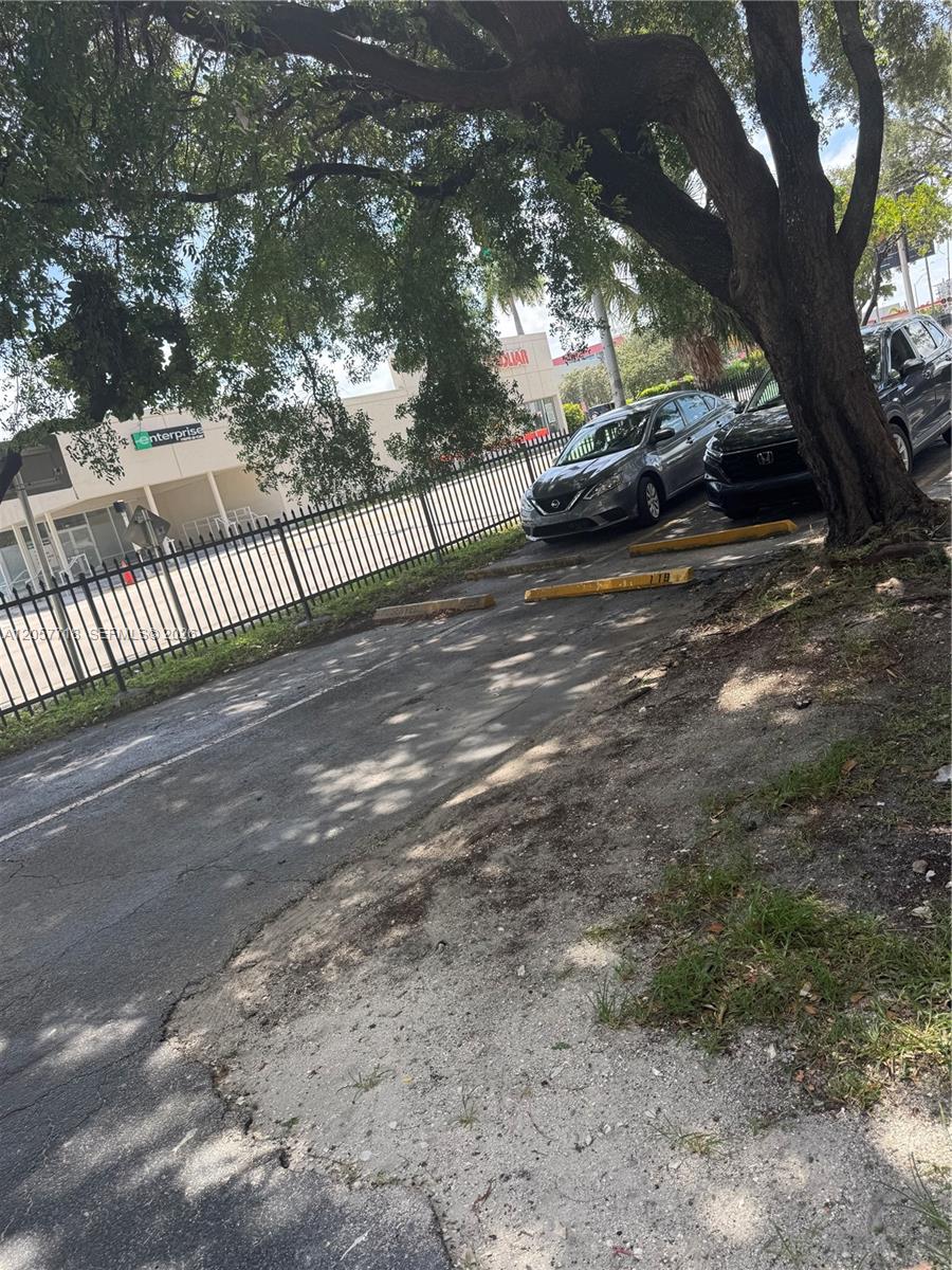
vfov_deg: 71.6
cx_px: 476
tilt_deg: -10.0
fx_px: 880
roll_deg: +14.0
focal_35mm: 24
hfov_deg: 56.8
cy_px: 635
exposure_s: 1/832
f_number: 1.78
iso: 80
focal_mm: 6.76
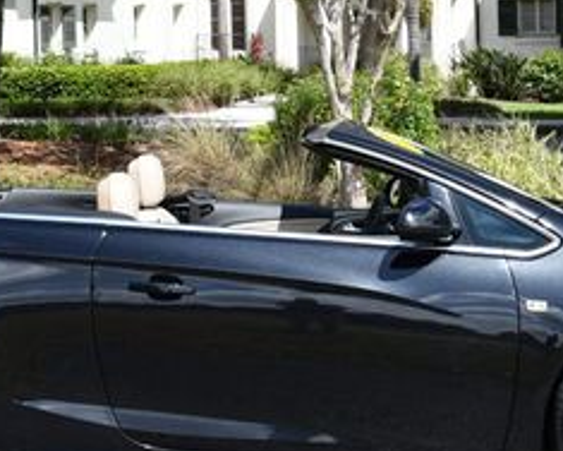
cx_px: 237
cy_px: 156
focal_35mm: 123
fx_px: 2050
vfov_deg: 12.5
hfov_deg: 15.6
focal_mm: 24
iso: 125
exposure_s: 1/250
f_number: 8
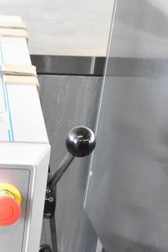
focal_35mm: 120
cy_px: 299
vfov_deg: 16.3
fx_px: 844
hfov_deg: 11.0
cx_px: -64
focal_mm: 27
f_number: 8
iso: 6400
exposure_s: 1/250
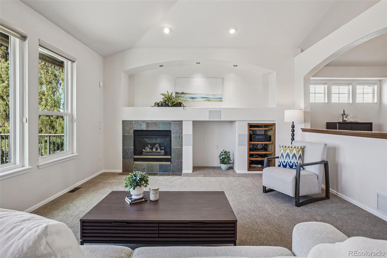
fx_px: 193
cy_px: 129
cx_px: 194
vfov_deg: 67.4
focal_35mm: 18
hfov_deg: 90.0
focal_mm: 12
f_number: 8
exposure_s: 1/25
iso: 400
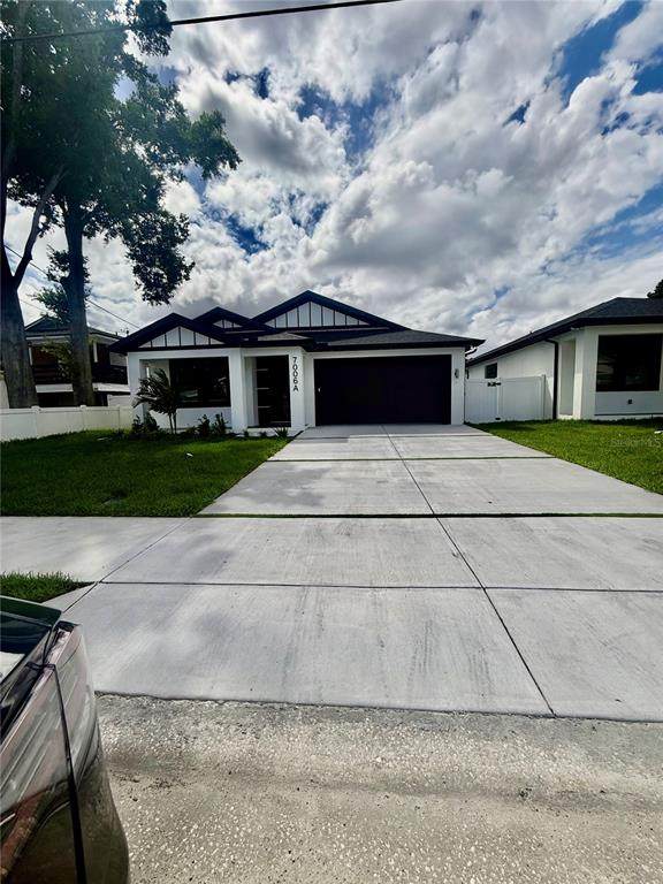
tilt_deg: -5.7
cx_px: 332
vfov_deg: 102.1
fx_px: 358
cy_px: 442
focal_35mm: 14
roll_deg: -0.3
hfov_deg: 85.7
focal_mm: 2.22
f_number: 2.2
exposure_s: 1/6173
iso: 50
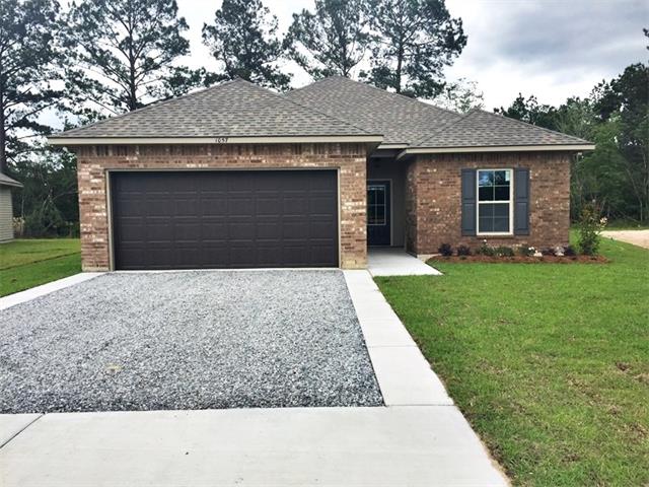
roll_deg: -0.1
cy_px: 244
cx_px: 324
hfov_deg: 61.7
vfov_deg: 48.2
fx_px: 544
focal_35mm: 29
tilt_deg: -3.7
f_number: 2.2
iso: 32
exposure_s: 1/989
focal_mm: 4.15
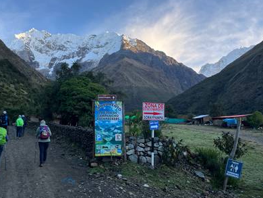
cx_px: 105
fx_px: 243
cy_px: 85
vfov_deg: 44.1
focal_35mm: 32
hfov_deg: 56.3
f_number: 1.6
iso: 50
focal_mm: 5.1
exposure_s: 1/463
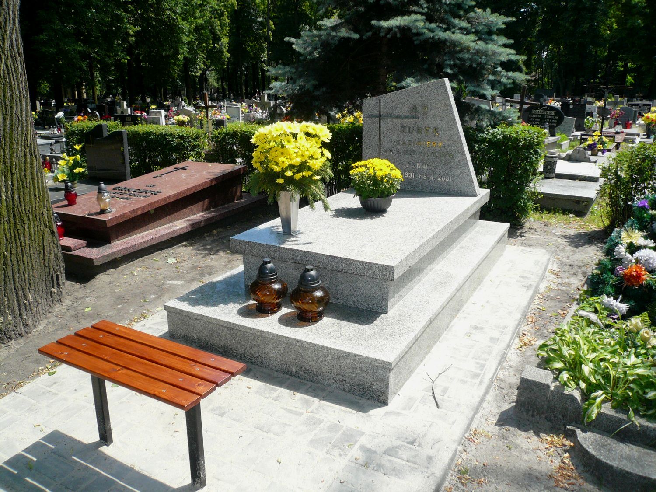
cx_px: 328
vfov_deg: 49.7
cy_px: 246
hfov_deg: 63.4
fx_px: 531
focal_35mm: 28
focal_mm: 4.6
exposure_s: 1/1000
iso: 100
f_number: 2.8
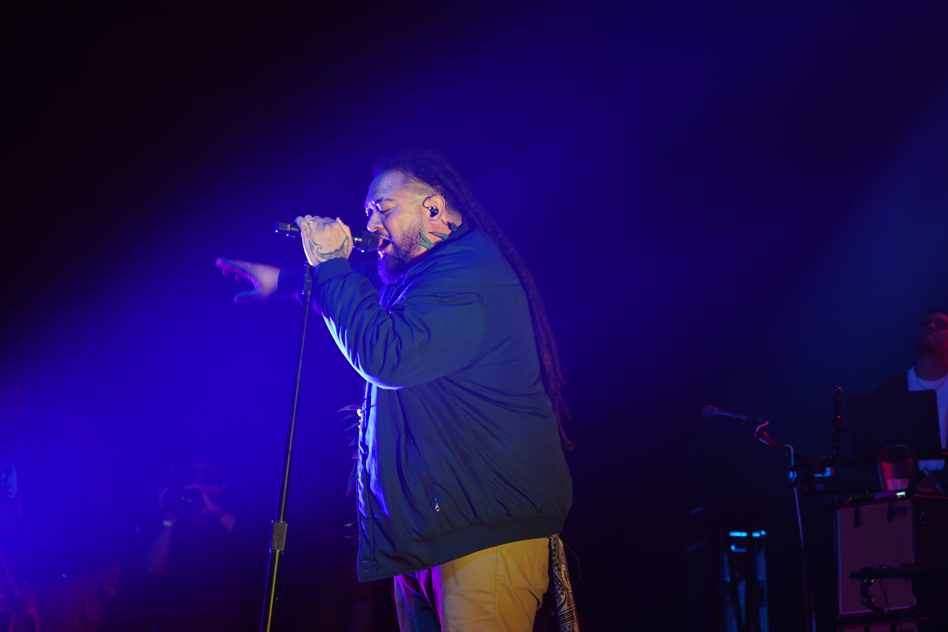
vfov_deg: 13.0
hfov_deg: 19.5
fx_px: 2765
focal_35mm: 105
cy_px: 316
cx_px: 474
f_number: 4
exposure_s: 1/125
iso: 800
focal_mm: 105
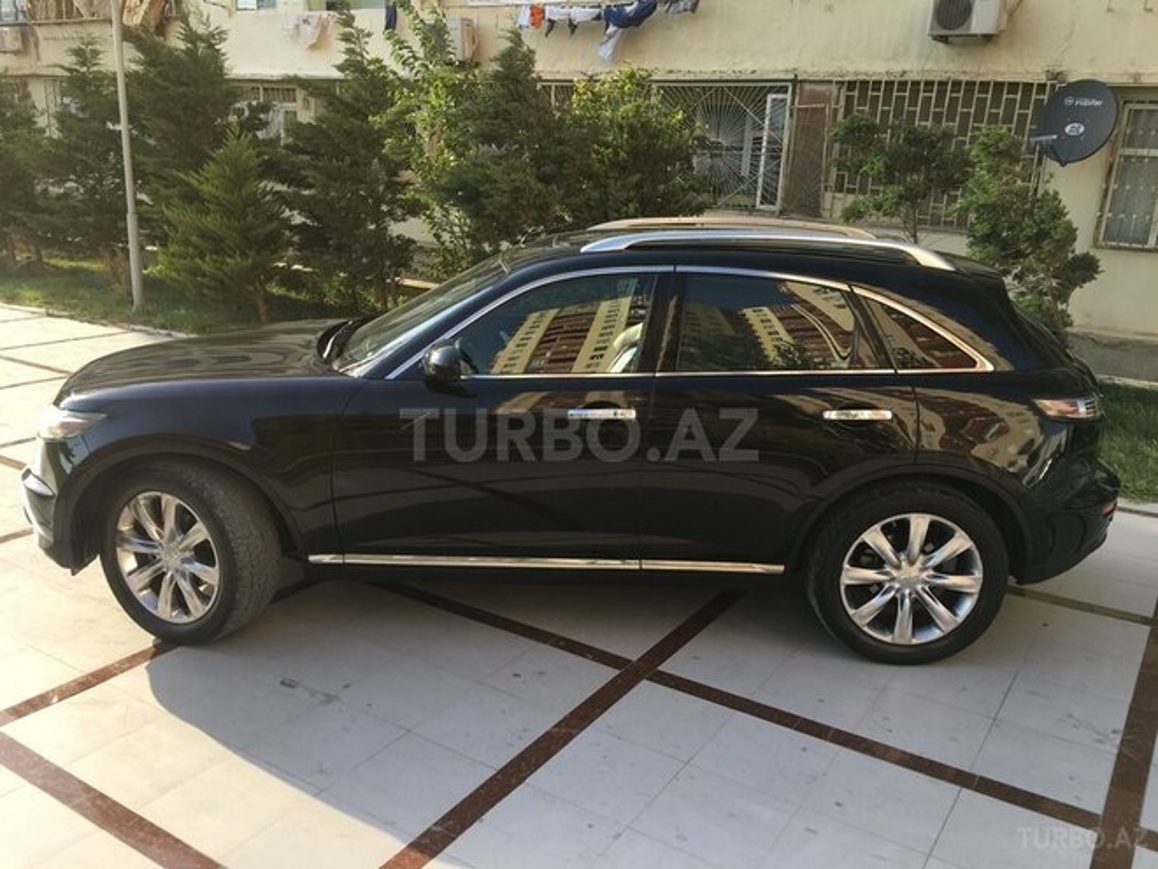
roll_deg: -3.3
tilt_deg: -17.2
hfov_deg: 61.7
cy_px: 434
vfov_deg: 48.2
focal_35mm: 29
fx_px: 970
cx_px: 579
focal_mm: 4.15
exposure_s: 1/418
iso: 25
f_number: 2.2
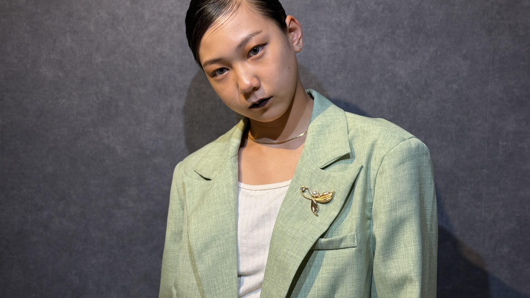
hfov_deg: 39.2
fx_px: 745
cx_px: 267
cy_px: 145
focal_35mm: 53
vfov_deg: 22.6
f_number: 1.78
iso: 64
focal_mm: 6.76
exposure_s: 1/100
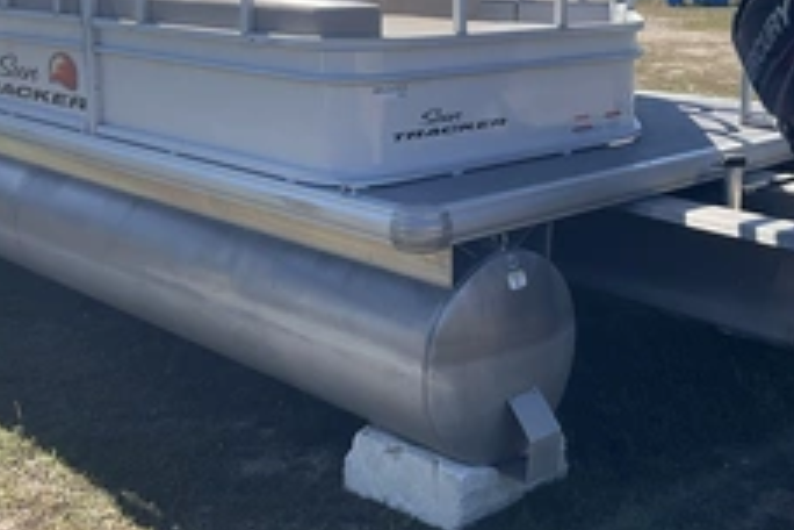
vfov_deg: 25.1
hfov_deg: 37.4
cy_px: 115
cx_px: 453
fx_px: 1169
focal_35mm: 53
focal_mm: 3
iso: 25
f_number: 1.8
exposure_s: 1/1490
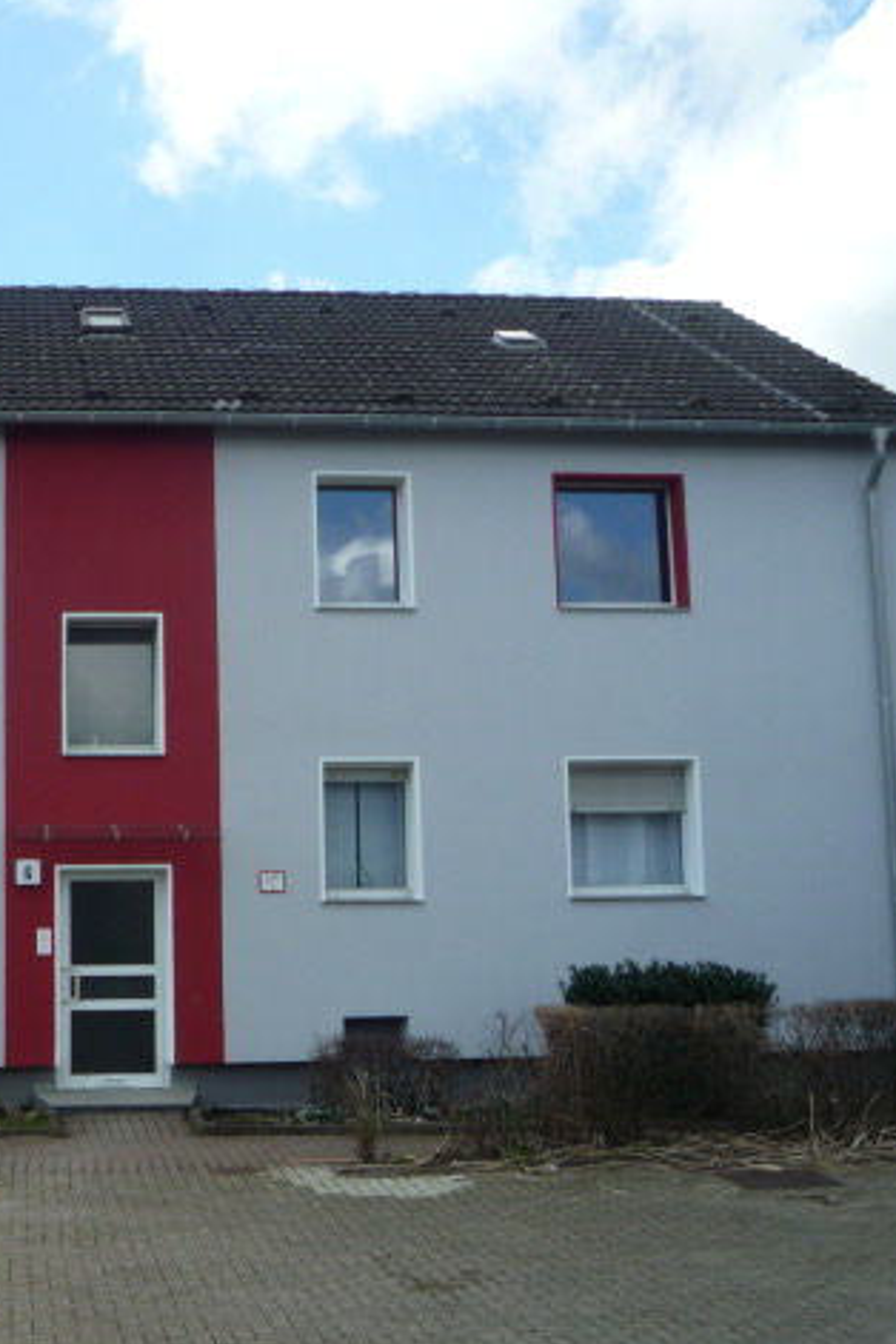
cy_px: 665
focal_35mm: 48
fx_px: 1792
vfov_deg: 41.1
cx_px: 117
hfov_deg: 27.2
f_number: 4
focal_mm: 5.2
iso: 100
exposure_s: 1/320
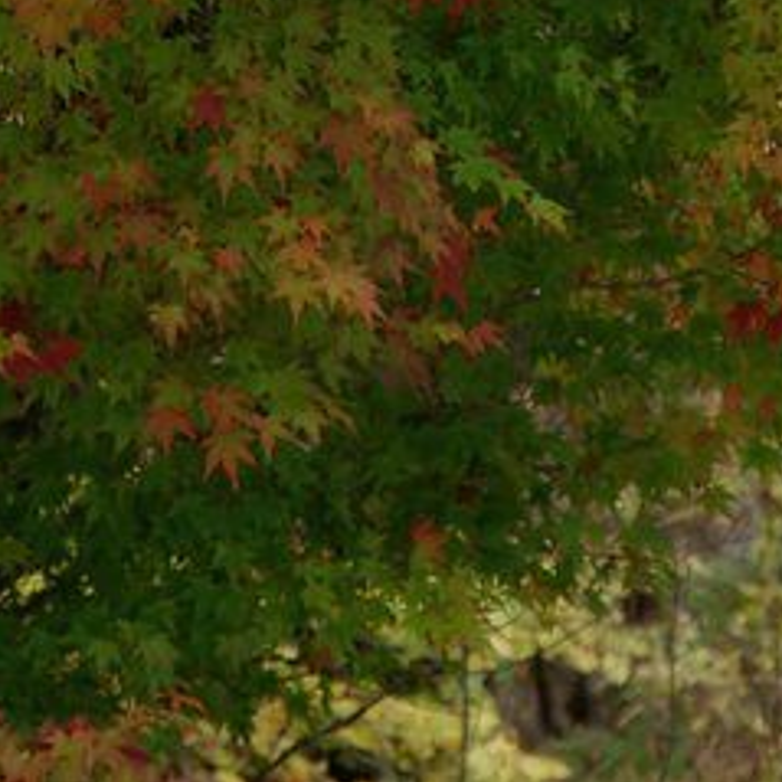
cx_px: 854
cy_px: -330
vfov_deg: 4.6
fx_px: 9789
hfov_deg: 4.6
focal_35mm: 383
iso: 200
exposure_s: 1/200
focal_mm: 70
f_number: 5.6
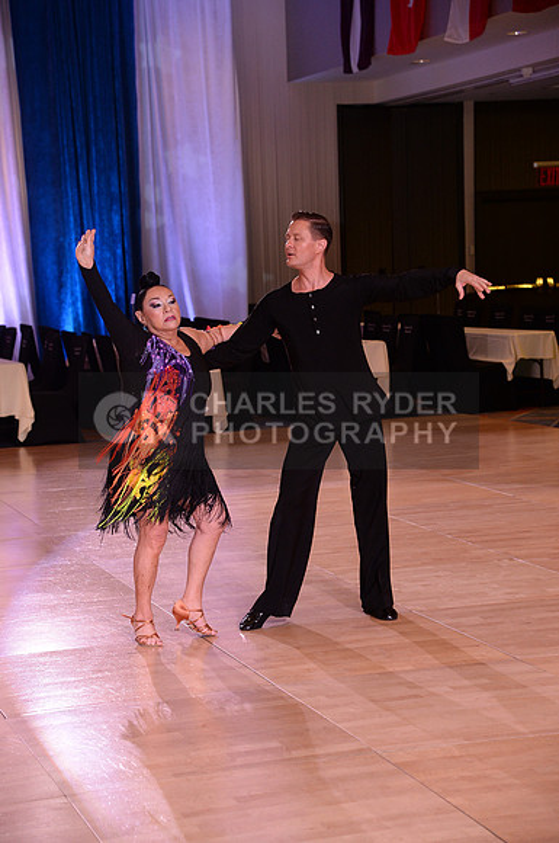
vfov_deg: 26.0
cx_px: 280
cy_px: 422
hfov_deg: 17.4
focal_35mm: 78
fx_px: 1822
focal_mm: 78
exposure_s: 1/250
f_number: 5
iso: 2000
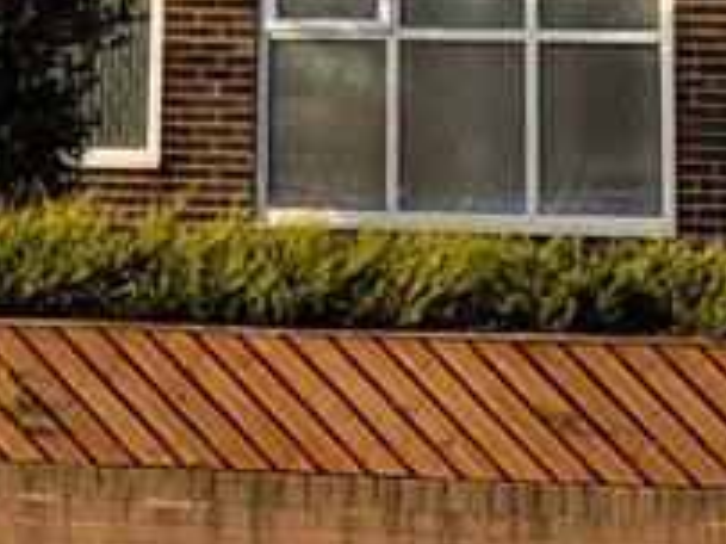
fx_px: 2431
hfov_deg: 16.8
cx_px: 72
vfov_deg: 12.2
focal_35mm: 116
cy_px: -276
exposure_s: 1/500
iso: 80
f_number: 3.1
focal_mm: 4
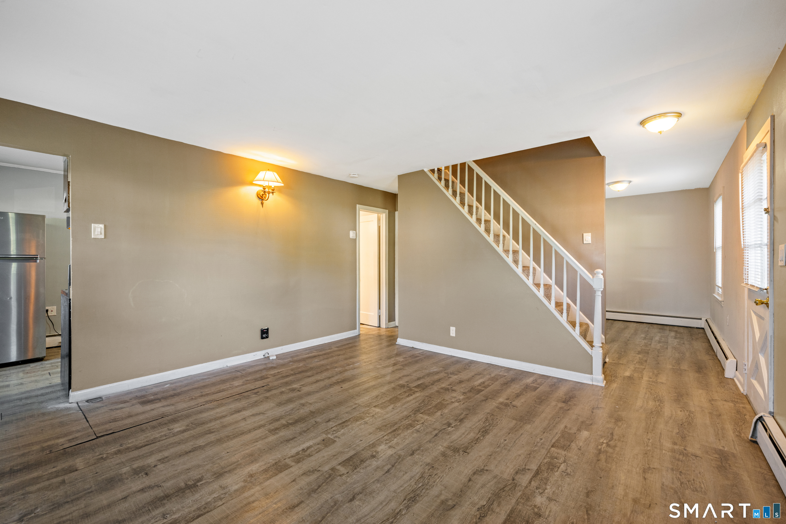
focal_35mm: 14
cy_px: 262
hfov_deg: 104.3
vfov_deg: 81.2
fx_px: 306
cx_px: 393
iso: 250
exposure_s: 1/5
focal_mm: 14
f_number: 8
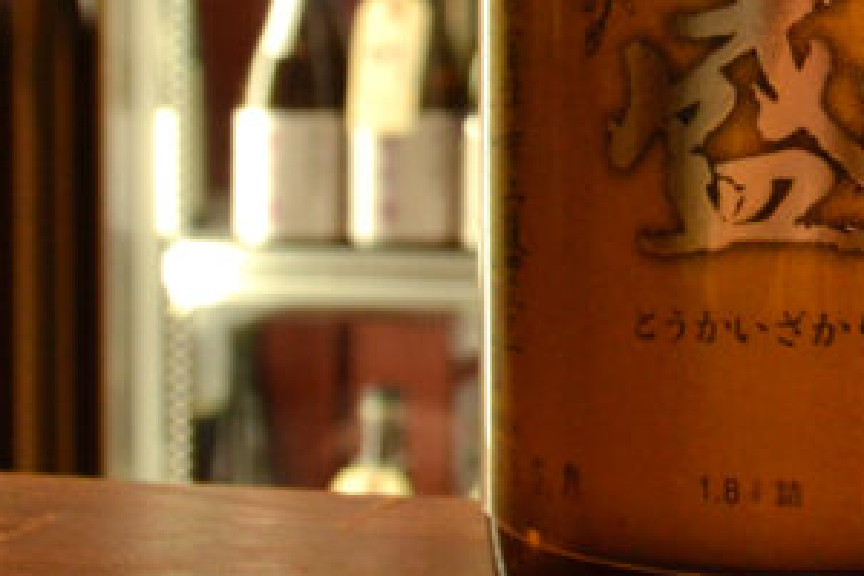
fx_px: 2304
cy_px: -104
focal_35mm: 96
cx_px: 976
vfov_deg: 13.9
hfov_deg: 20.2
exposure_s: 1/160
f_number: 5.6
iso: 1600
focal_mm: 20
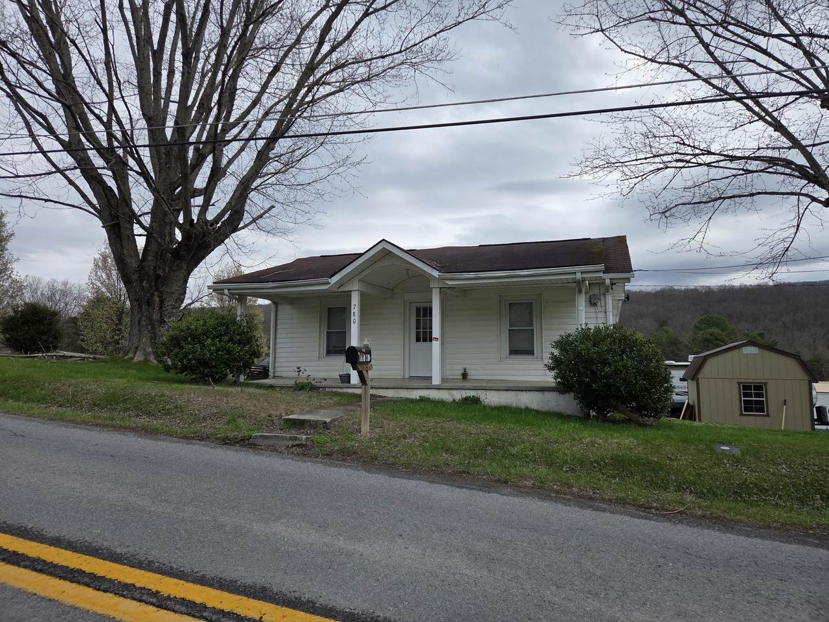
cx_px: 414
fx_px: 551
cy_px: 311
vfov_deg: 58.9
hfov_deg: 73.9
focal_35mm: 23
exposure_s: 1/5699
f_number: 1.8
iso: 80
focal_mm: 5.4
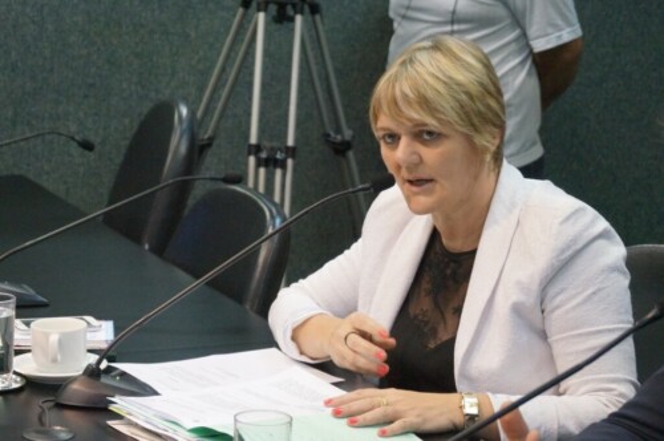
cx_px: 332
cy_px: 220
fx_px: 1520
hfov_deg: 24.6
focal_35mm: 82
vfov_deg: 16.5
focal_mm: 55
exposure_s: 1/125
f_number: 5.6
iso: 3200
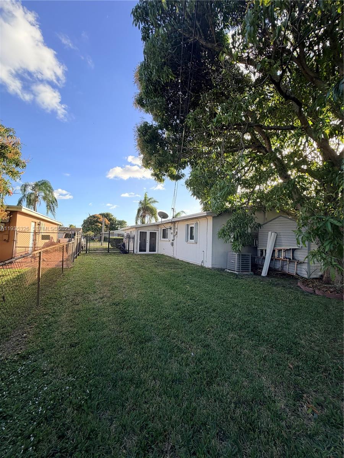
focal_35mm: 14
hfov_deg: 85.7
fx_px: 186
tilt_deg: +3.2
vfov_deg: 102.1
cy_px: 229
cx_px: 172
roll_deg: -2.2
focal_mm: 2.22
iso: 50
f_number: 2.2
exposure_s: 1/502
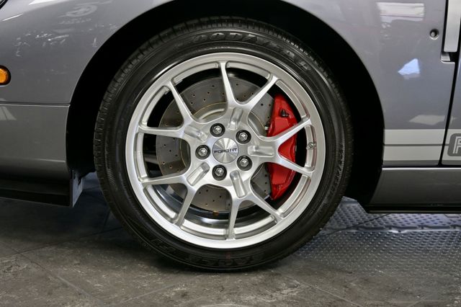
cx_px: 230
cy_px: 154
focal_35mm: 49
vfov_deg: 27.5
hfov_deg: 40.4
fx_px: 627
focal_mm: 49
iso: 1250
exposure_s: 1/200
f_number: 4.5
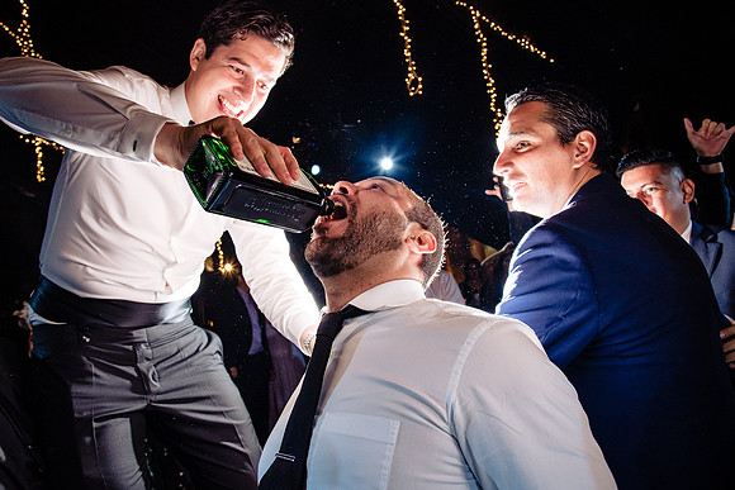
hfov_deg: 69.1
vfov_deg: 49.4
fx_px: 533
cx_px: 343
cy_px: 235
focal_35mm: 26
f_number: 7.1
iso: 2000
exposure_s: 1/125
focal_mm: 24
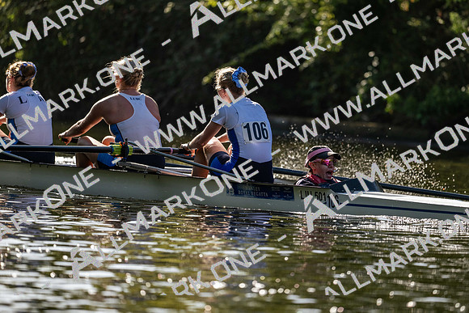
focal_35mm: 400
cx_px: 234
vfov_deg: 3.4
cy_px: 156
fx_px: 5215
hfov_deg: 5.1
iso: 720
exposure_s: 1/2500
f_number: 4.5
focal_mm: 400
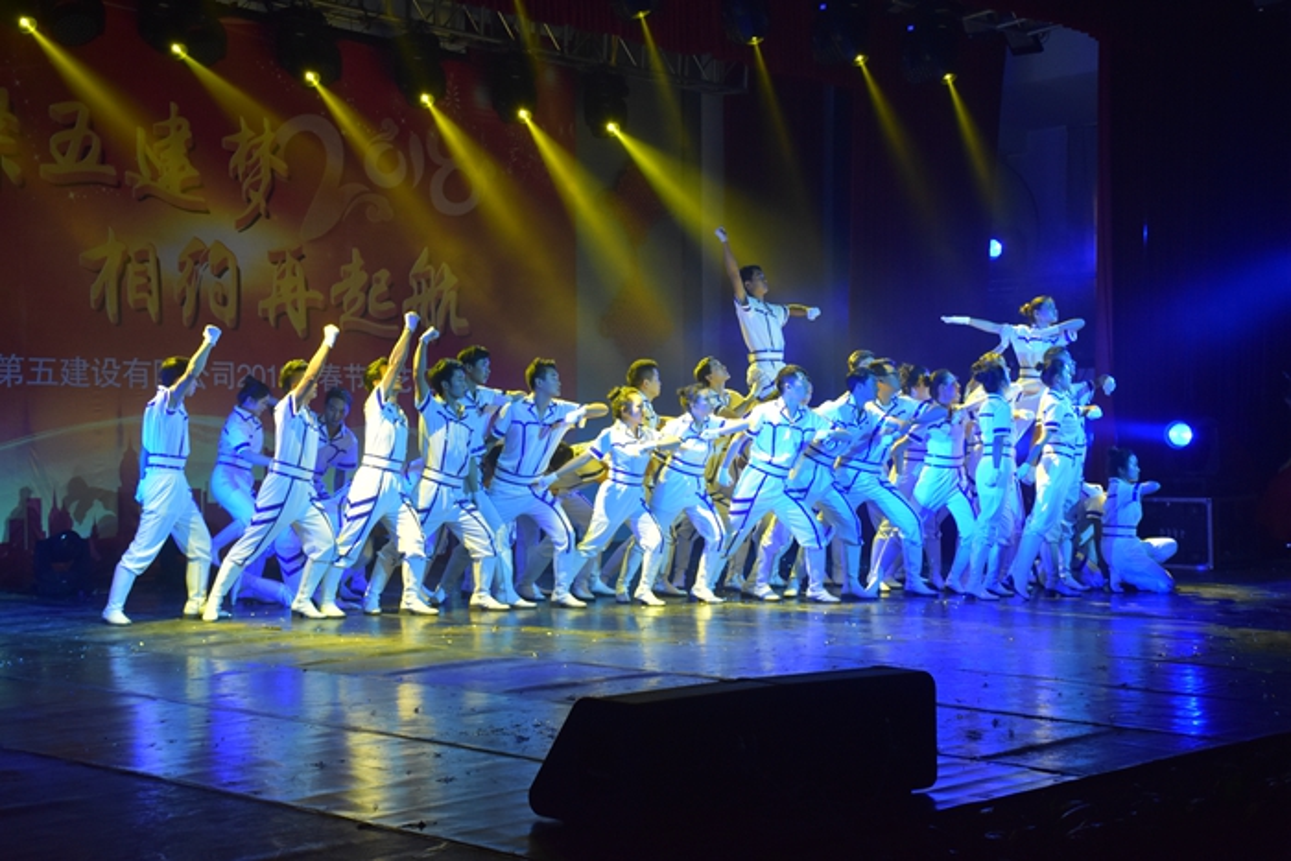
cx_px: 646
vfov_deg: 26.5
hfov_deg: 38.9
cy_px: 430
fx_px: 1829
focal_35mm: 51
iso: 1250
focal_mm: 34
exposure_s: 1/160
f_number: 6.3
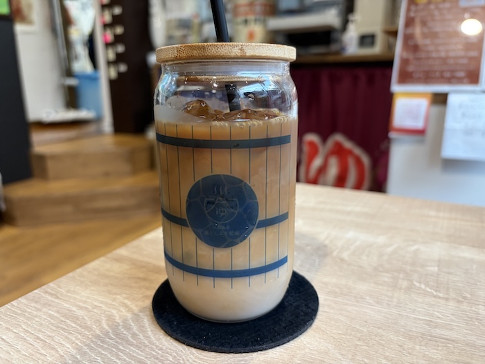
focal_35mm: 26
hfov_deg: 67.3
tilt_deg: -16.1
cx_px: 242
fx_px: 364
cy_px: 182
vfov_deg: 53.1
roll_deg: +2.2
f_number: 1.6
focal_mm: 5.96
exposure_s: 1/59
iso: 200
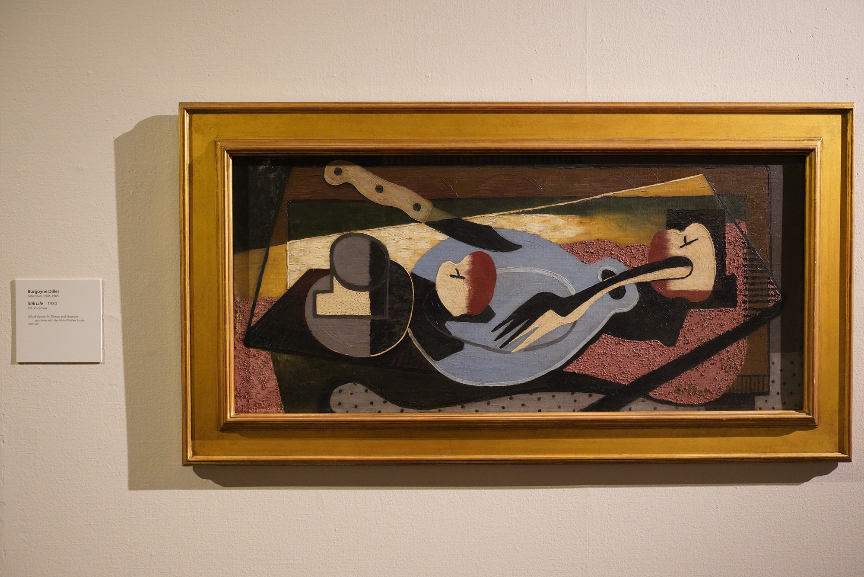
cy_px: 288
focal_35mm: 30
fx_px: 720
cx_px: 432
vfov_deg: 43.6
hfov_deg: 61.9
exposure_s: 1/100
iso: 6400
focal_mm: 30
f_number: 5.6
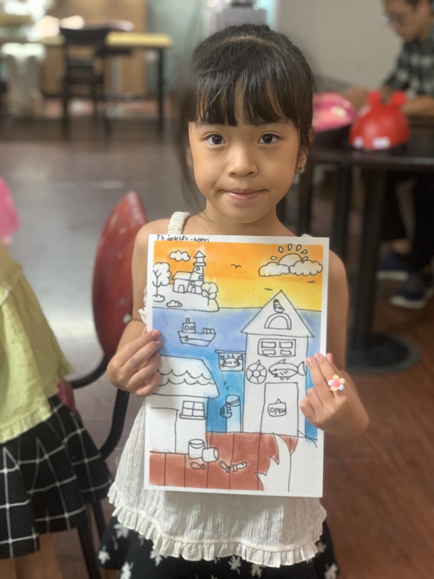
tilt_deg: -18.8
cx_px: 217
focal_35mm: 52
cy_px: 290
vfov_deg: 36.8
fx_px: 869
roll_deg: -1.0
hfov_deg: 28.0
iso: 200
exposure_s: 1/50
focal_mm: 6
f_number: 2.4
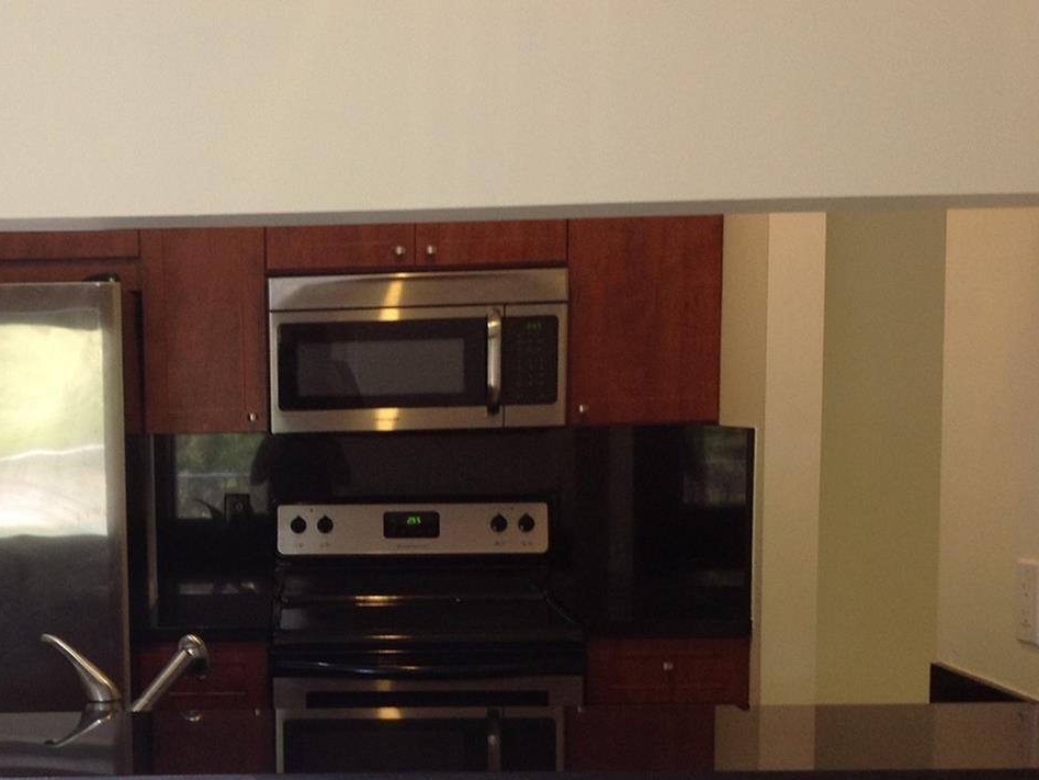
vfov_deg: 24.5
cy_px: 602
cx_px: 222
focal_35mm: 59
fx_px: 1772
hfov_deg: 31.9
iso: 64
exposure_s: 1/15
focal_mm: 4.28
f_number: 2.4
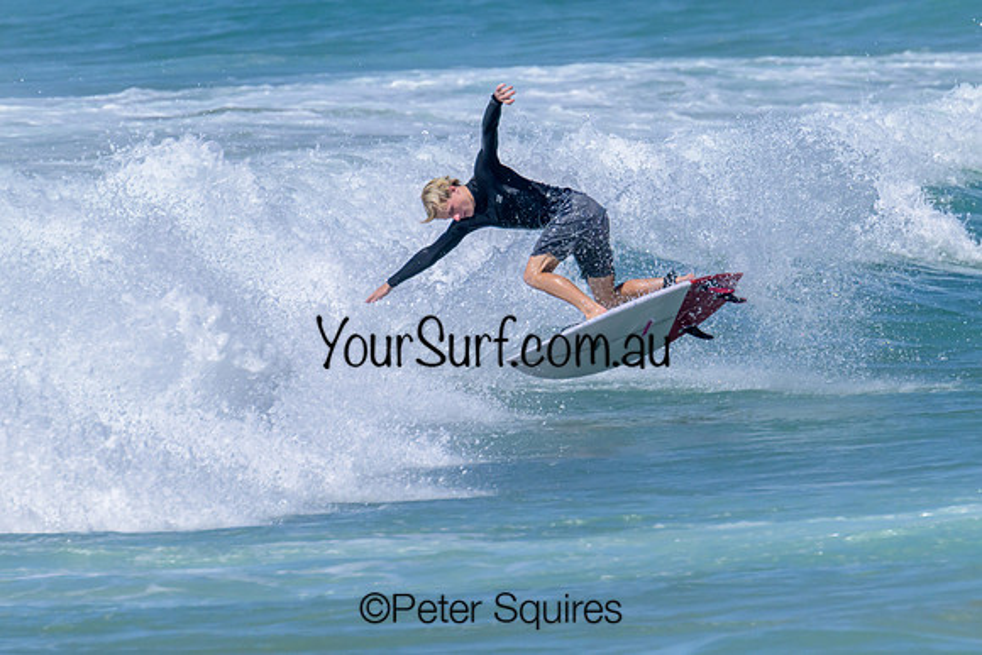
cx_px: 586
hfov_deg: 1.9
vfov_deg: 1.3
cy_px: 210
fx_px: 29651
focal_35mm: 1087
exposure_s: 1/2000
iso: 800
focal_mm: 800
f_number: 16
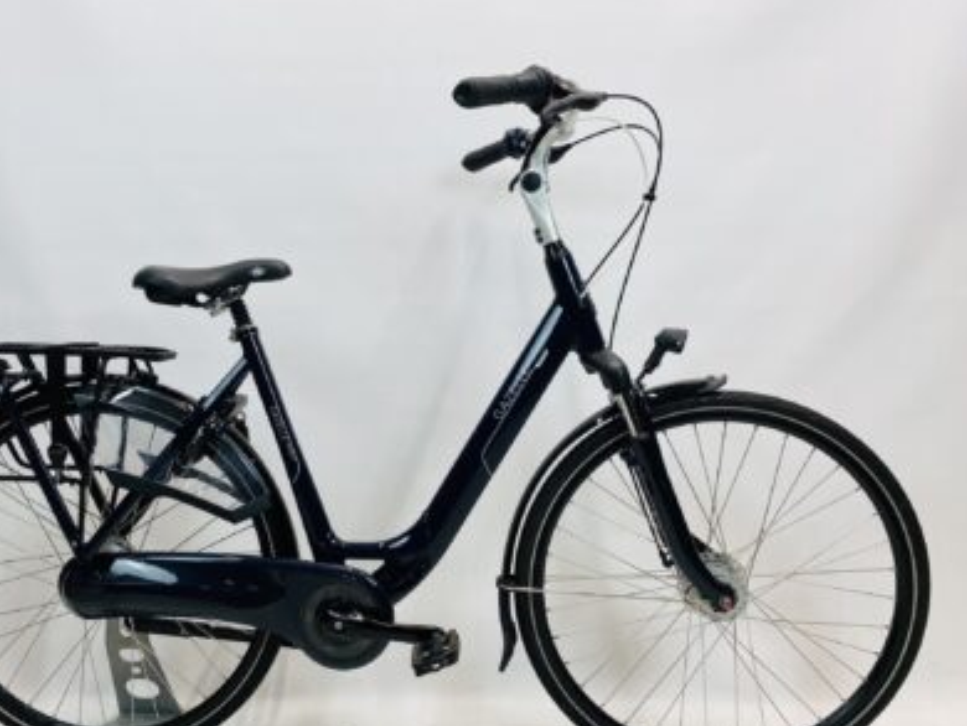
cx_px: 419
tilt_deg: -7.7
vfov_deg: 46.7
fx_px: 839
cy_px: 406
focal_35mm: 30
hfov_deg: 59.7
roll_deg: +1.0
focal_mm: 4.25
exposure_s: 1/100
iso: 50
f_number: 1.8
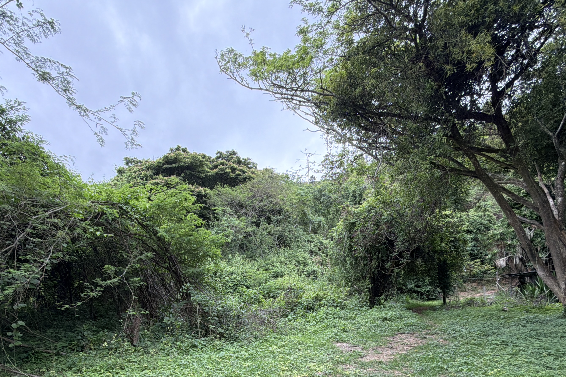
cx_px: 231
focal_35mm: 22
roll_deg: +1.8
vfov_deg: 53.1
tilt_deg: +0.0
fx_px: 346
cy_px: 307
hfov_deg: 77.8
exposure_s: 1/206
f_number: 2.2
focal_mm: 2.22
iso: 50
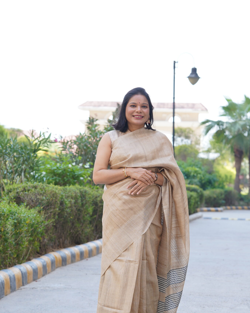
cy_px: 212
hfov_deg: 12.1
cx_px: 137
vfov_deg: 15.1
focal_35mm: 127
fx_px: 1175
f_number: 5.6
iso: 160
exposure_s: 1/100
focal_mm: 90
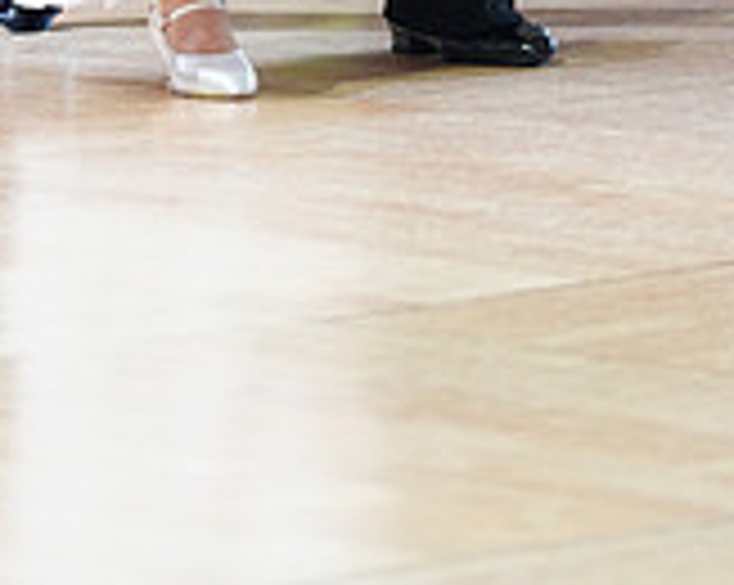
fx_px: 8701
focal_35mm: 401
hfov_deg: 4.8
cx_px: 160
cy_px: -558
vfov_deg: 3.8
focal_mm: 120
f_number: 2.8
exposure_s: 1/400
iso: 2000
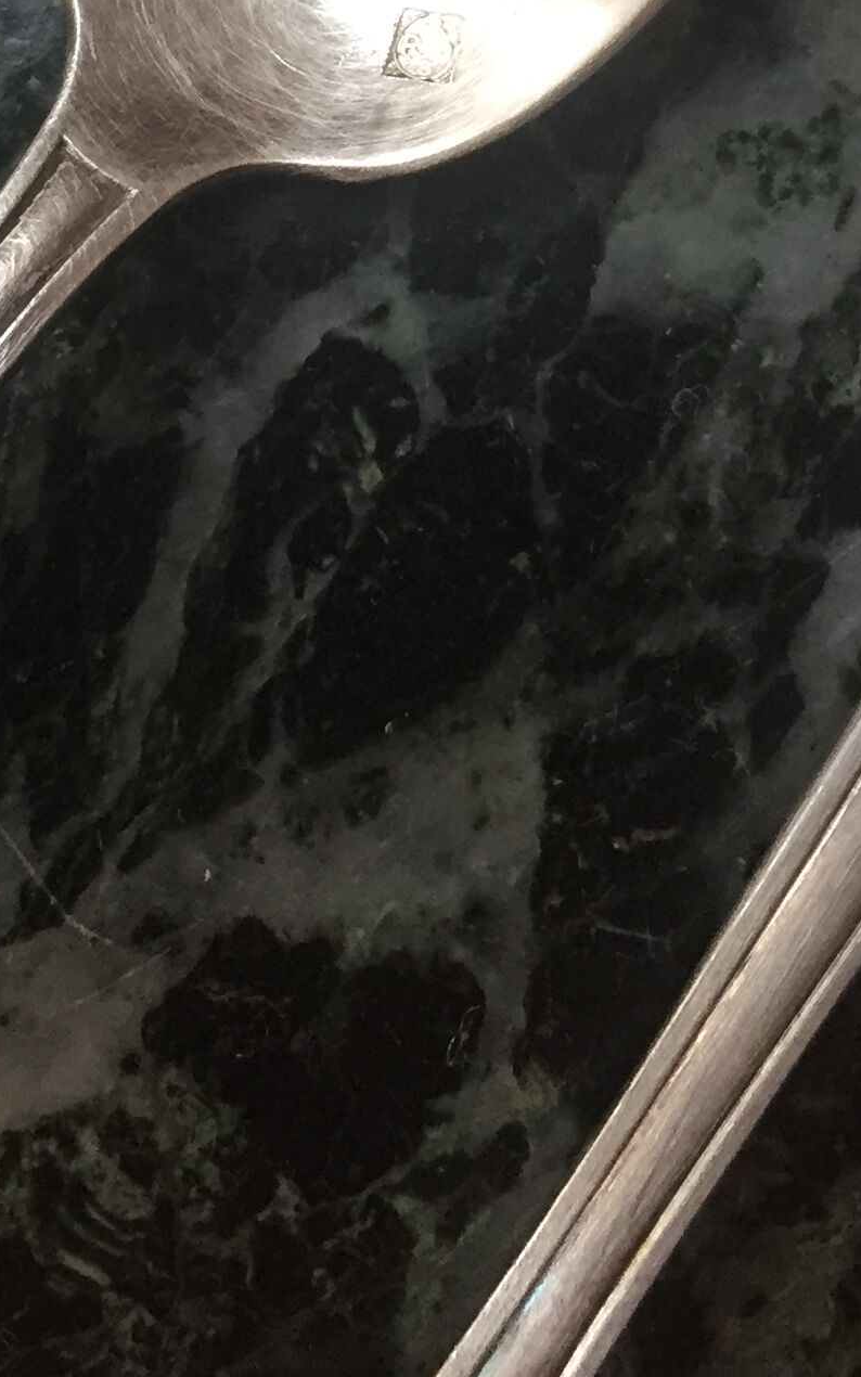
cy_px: -366
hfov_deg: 16.5
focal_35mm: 79
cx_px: 395
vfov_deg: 23.4
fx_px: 2965
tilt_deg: -80.9
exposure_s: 1/30
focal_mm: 4.15
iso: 125
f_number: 2.2
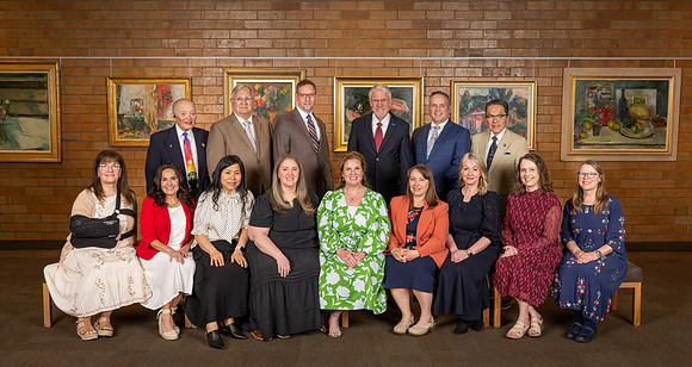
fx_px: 748
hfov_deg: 49.6
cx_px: 354
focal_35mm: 41
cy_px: 172
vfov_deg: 27.6
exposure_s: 1/250
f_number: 6.3
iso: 2000
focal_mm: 38
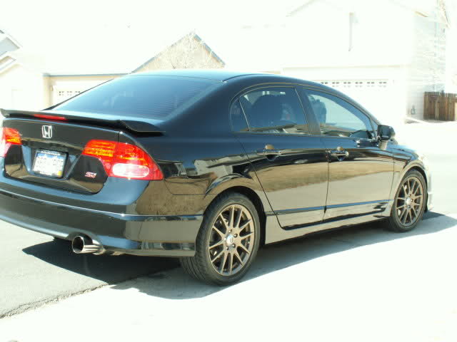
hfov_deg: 37.5
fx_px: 673
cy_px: 171
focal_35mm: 51
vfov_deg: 28.6
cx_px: 228
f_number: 7.1
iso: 50
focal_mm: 8.51
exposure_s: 1/30
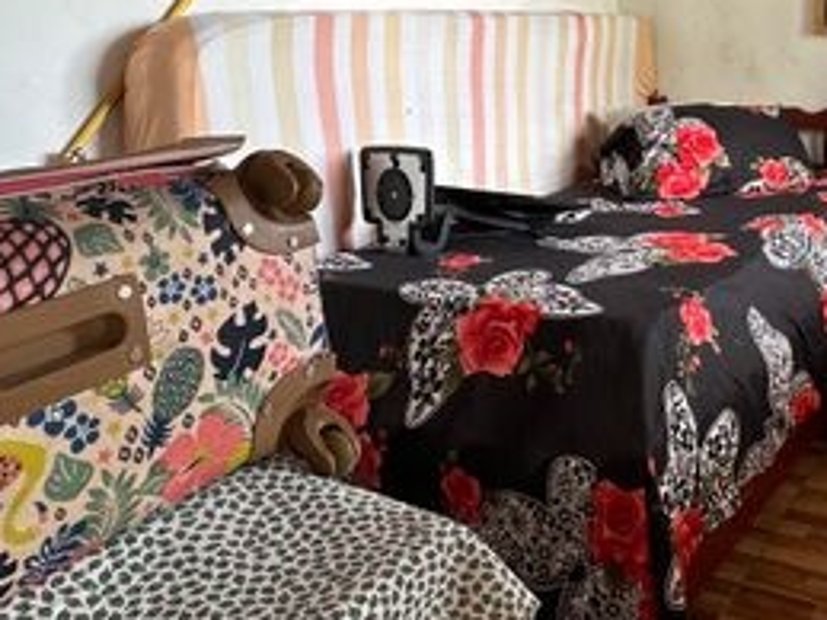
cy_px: 150
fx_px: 860
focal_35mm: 36
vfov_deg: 38.5
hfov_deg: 46.9
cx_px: 726
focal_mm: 2.22
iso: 160
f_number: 2.2
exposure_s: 1/99
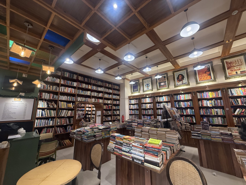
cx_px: 123
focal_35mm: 14
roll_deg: +0.6
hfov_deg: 102.1
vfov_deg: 85.7
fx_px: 99
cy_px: 92
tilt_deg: +10.6
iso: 320
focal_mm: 2.22
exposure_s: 1/100
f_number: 2.2
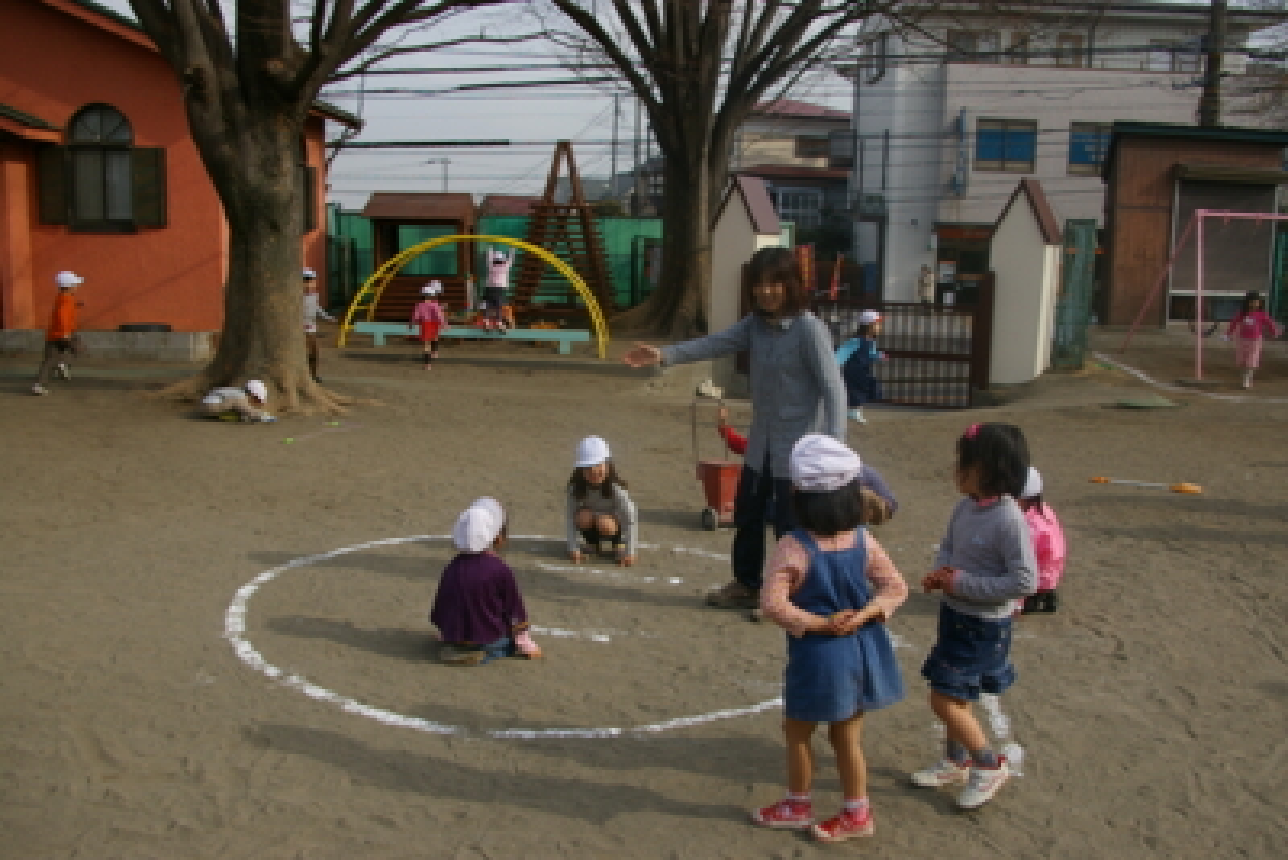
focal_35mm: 32
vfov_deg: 41.7
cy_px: 430
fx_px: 1127
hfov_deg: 59.5
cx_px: 644
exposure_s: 1/250
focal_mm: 21
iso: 200
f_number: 8
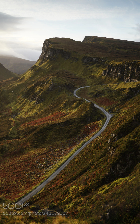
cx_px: 70
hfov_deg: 35.3
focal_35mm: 36
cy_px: 111
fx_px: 220
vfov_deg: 54.0
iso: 100
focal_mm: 35
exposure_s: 1/125
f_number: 4
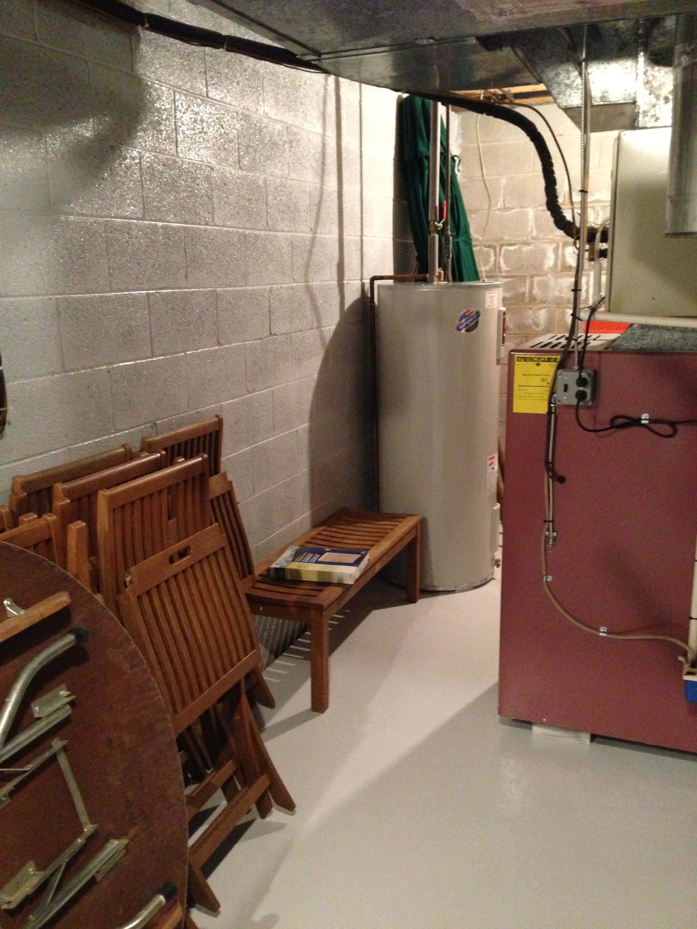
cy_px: 464
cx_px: 348
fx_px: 886
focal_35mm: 33
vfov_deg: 55.4
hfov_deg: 42.9
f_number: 2.4
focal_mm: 4.13
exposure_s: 1/15
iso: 640
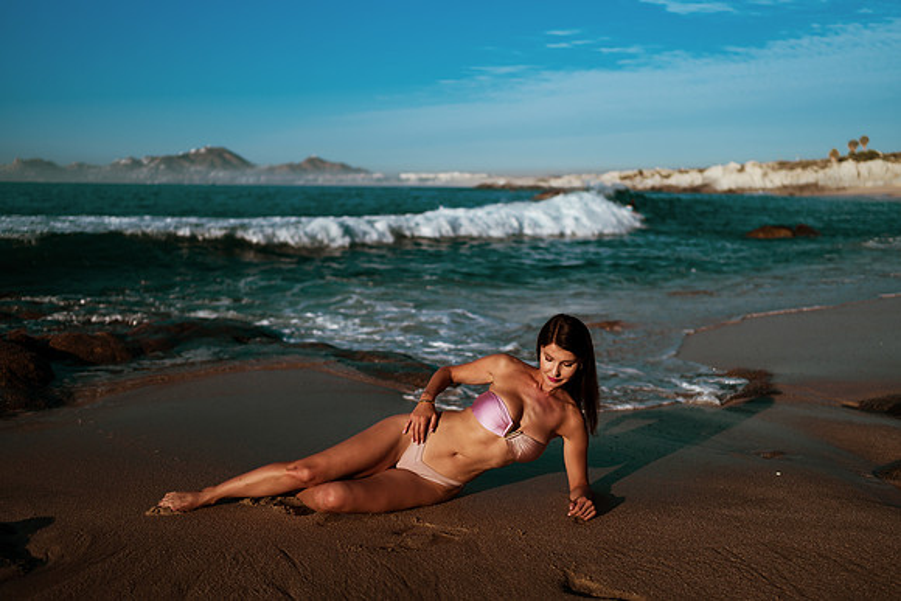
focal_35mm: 35
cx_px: 450
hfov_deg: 54.4
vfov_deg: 37.9
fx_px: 876
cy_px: 300
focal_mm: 35
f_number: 1.8
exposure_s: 1/8000
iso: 50
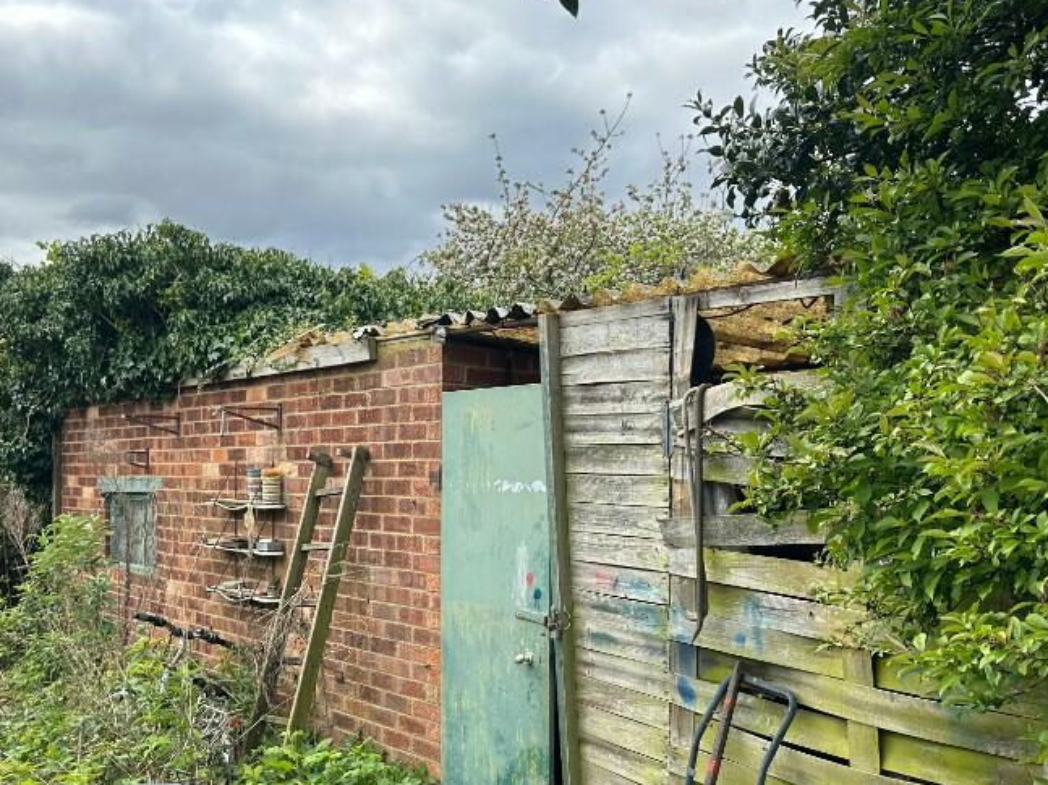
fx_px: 1150
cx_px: 492
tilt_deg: -2.4
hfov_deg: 49.0
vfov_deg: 37.3
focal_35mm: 38
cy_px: 521
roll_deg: +0.0
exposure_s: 1/1692
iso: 80
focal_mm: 6.86
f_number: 1.78
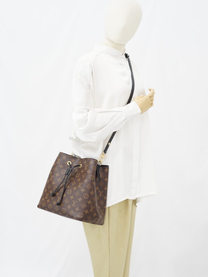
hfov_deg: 26.6
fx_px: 441
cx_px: 103
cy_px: 147
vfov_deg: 34.9
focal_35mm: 55
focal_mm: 50
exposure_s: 1/6
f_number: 6.3
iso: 640
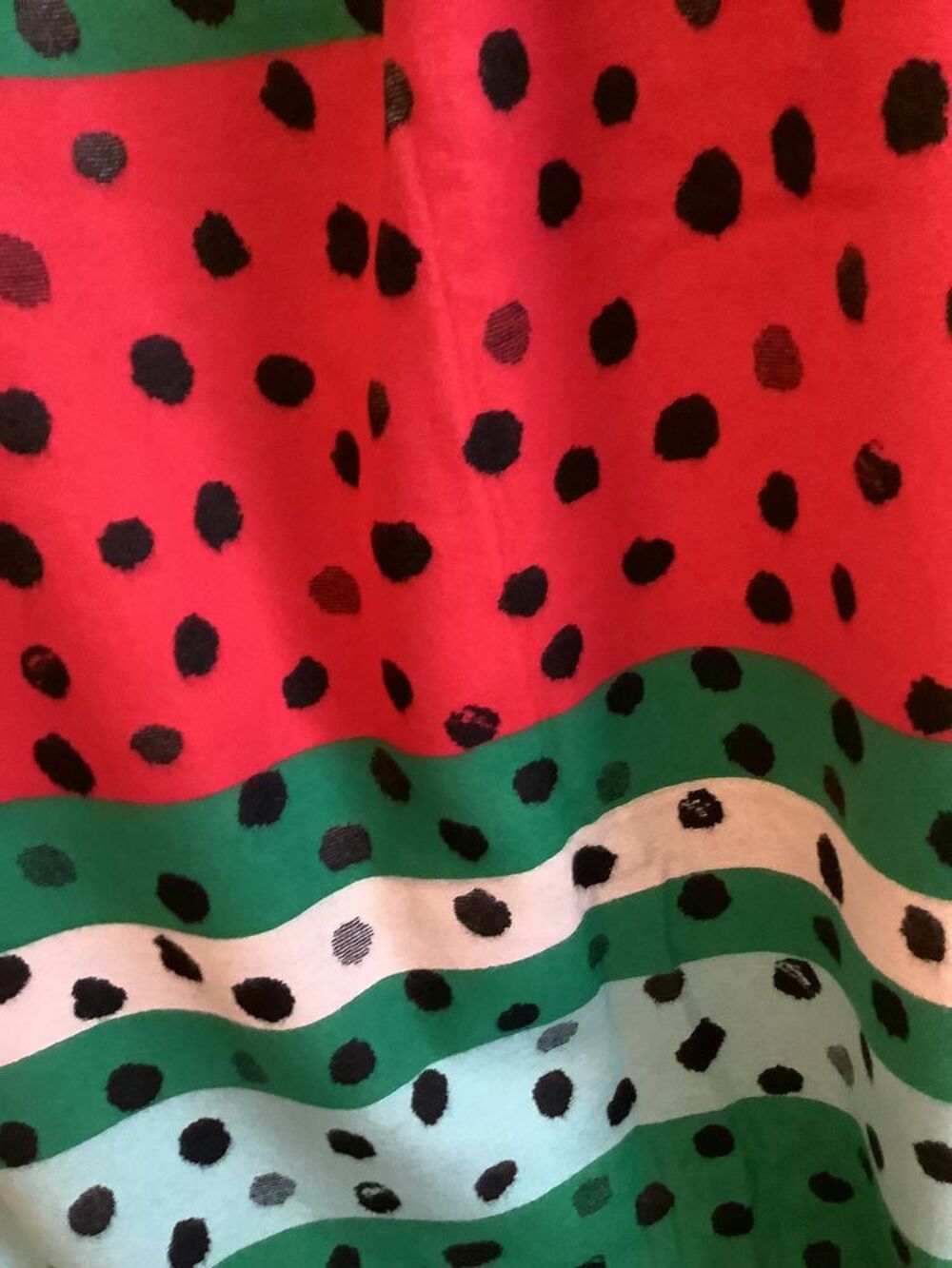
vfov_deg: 58.3
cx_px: 476
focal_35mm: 31
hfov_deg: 45.4
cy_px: 634
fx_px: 1137
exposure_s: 1/25
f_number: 2.4
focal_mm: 3.3
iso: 500
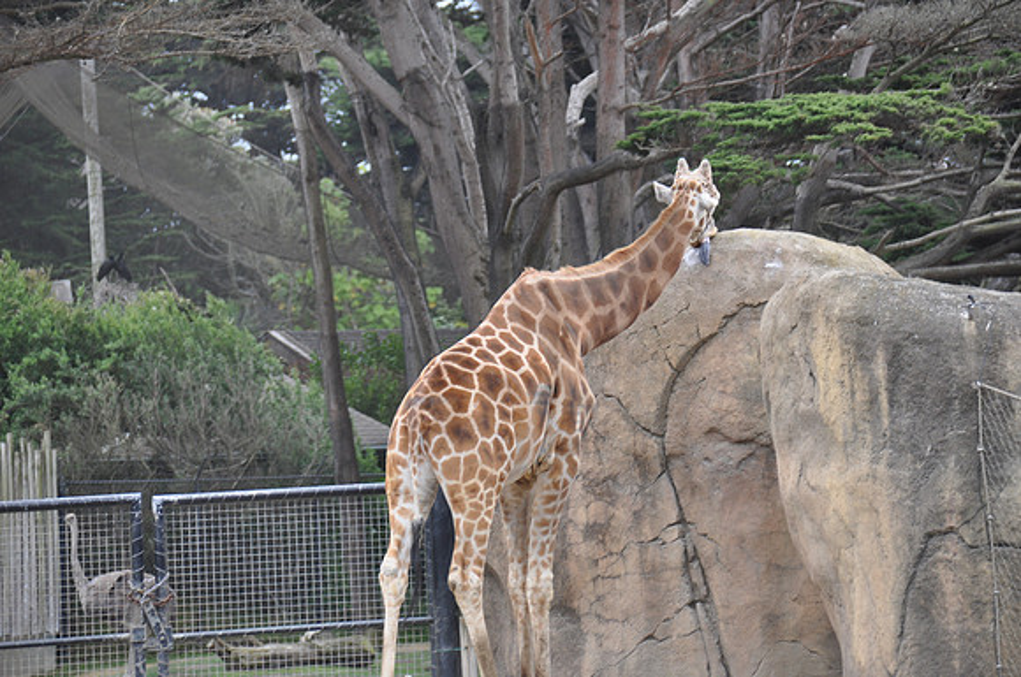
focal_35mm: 262
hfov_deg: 7.9
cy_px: 338
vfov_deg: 5.2
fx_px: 7434
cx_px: 510
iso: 320
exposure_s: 1/400
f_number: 5.6
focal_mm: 175
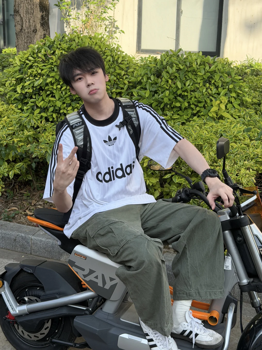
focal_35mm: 48
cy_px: 175
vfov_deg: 39.7
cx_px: 131
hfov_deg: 30.3
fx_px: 484
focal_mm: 6.76
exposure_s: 1/1307
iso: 80
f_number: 1.78
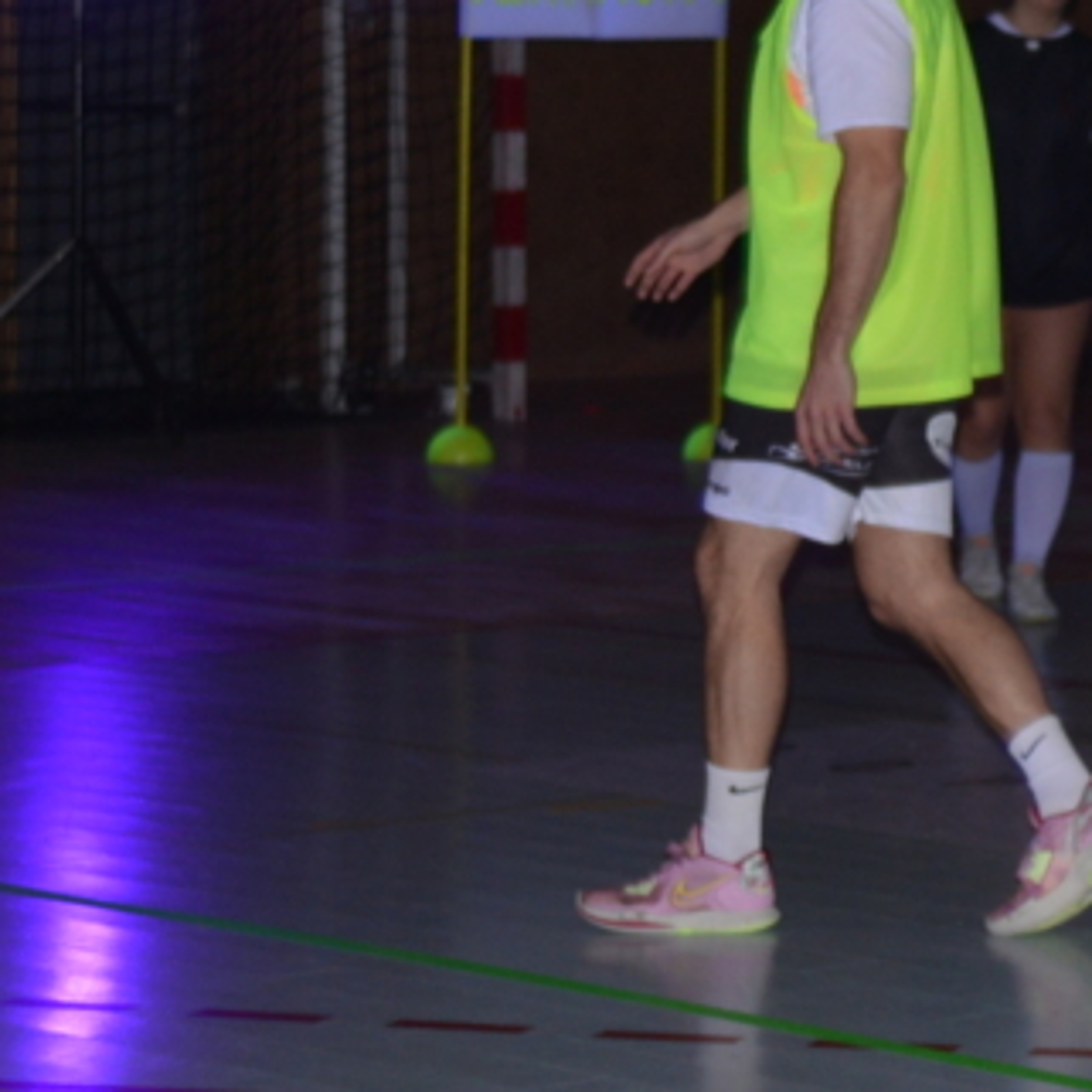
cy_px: 138
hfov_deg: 10.4
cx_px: 1932
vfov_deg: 10.9
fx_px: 5675
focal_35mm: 159
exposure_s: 1/60
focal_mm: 50
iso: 800
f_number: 3.5
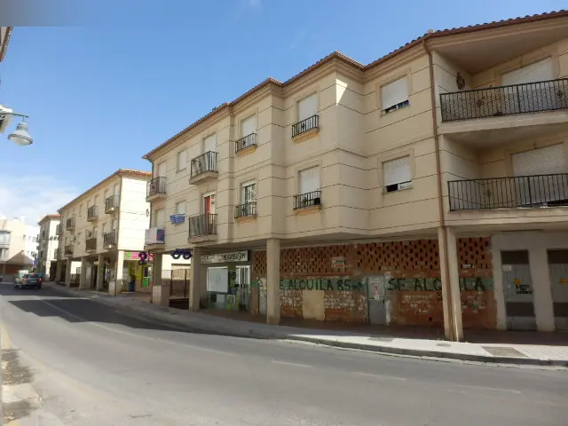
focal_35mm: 24
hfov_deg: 71.6
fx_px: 394
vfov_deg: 56.8
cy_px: 213
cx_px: 284
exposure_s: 1/800
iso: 80
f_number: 3
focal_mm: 4.2
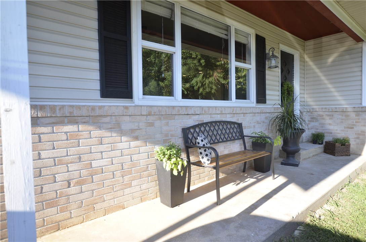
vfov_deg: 59.3
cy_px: 121
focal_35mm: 21
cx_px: 183
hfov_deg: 81.3
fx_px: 213
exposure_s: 1/400
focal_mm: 14
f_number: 3.5
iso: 250
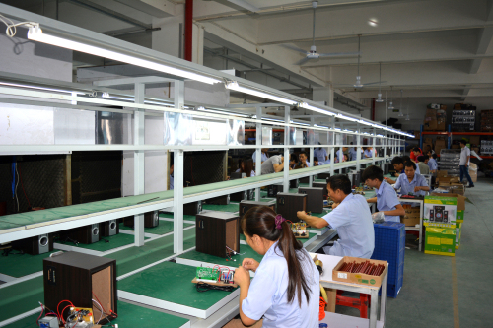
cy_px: 164
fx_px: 411
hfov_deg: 61.9
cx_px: 246
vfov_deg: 43.6
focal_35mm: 30
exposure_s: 1/160
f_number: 3.5
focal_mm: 20
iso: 200
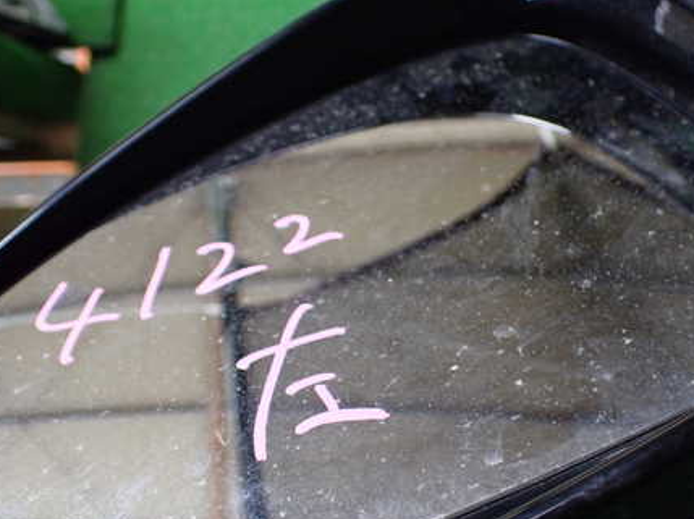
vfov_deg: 34.2
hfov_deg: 44.7
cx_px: 396
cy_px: 309
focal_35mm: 42
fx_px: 841
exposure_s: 1/125
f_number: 2.3
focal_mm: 5.4
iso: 800
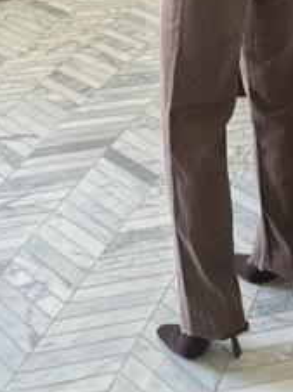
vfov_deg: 22.5
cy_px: 47
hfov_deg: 17.2
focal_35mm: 85
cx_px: 225
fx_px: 961
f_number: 1.78
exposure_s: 1/51
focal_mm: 6.76
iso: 250
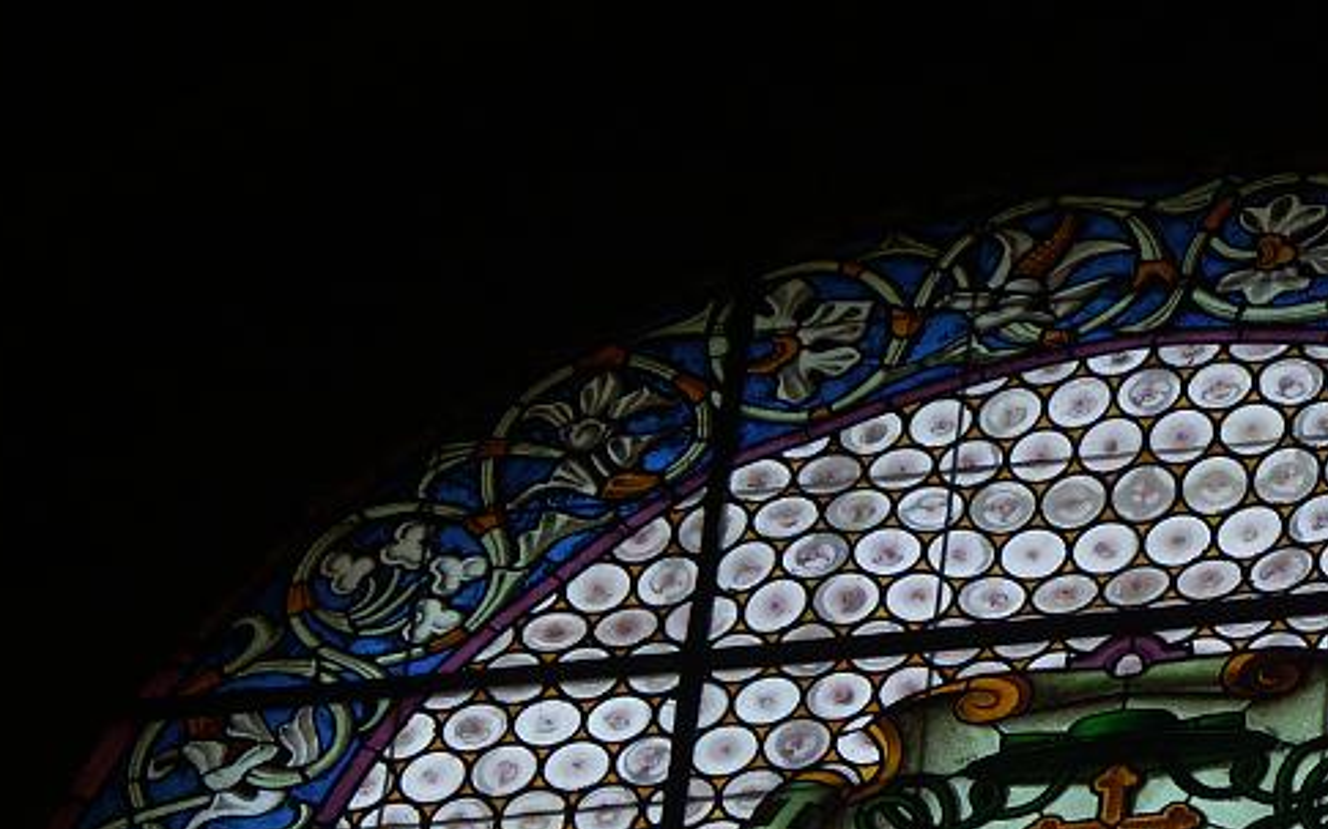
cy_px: 960
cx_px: 1098
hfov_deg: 7.7
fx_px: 9807
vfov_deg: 4.8
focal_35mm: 271
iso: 64
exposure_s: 1/200
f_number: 3.5
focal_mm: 30.95
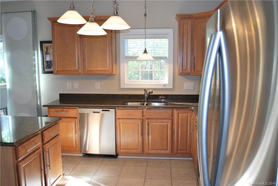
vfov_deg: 43.7
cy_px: 93
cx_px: 139
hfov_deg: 61.9
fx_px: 232
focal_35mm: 30
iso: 200
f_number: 3.8
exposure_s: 1/25
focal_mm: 20
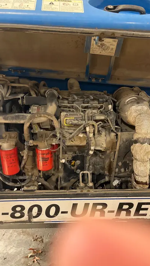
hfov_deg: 40.1
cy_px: 130
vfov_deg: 66.1
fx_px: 205
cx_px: 86
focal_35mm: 29
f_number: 1.6
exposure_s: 1/55
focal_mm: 5.1
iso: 320
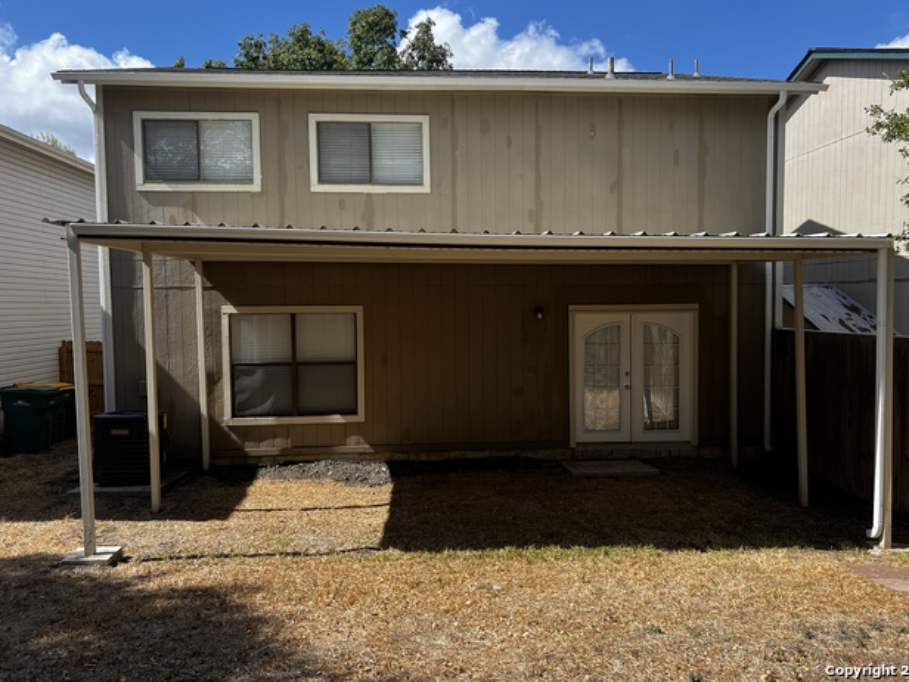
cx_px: 466
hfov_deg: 65.3
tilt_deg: -3.1
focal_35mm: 27
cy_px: 342
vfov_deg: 51.4
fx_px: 709
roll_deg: +1.1
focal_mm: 5.7
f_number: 1.5
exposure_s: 1/1838
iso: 50
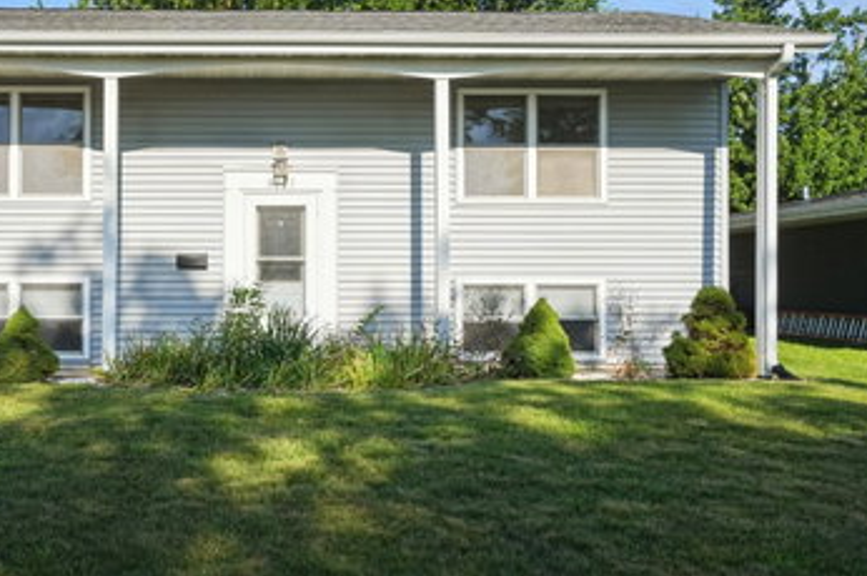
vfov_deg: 33.0
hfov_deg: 47.4
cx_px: 263
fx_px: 962
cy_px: 184
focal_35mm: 40
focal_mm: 27
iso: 640
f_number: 8
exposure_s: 1/2000
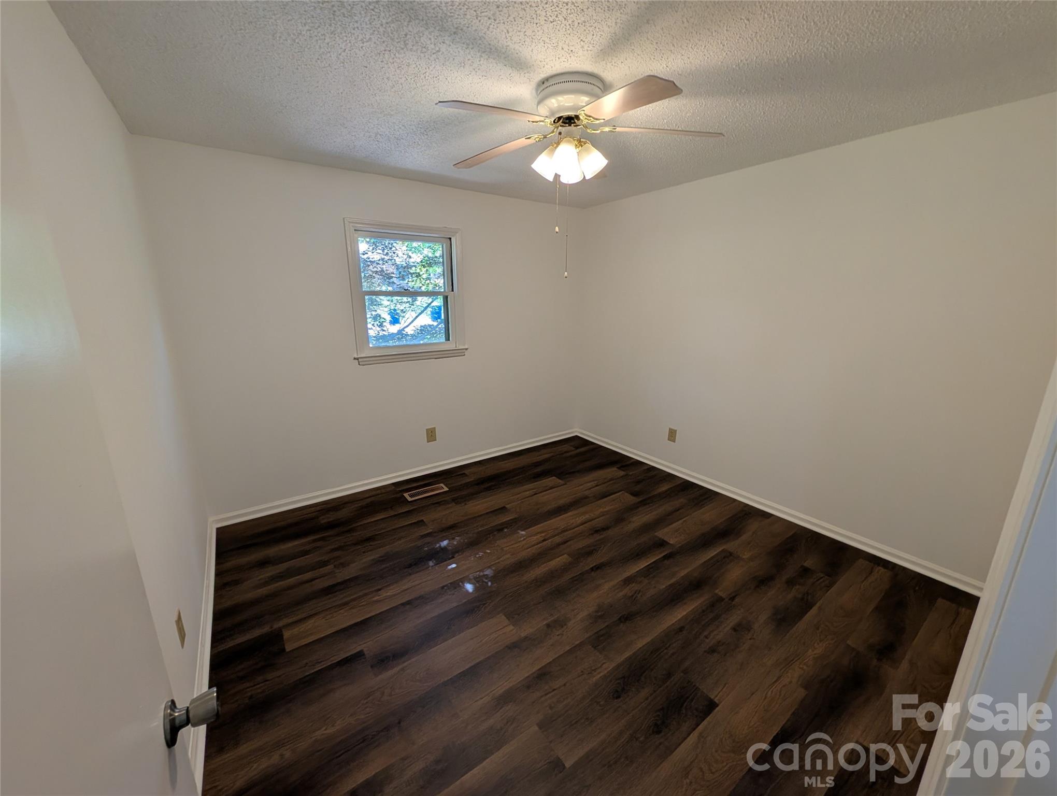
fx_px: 367
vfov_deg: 94.6
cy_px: 398
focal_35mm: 12
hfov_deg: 110.5
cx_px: 528
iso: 70
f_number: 1.7
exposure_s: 1/120
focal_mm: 2.02
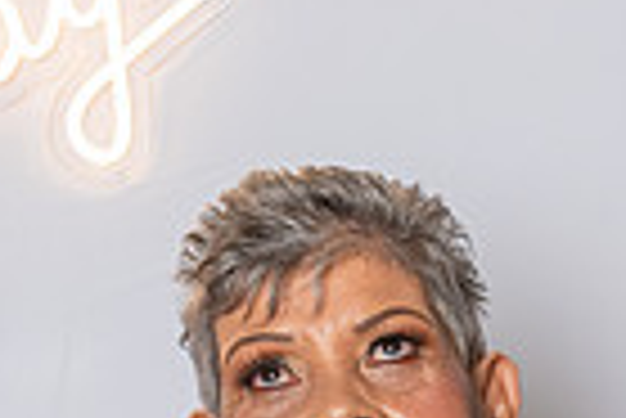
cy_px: 769
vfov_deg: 4.8
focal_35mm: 281
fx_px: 4891
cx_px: 492
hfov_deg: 7.3
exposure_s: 1/160
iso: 200
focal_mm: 58
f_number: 5.6
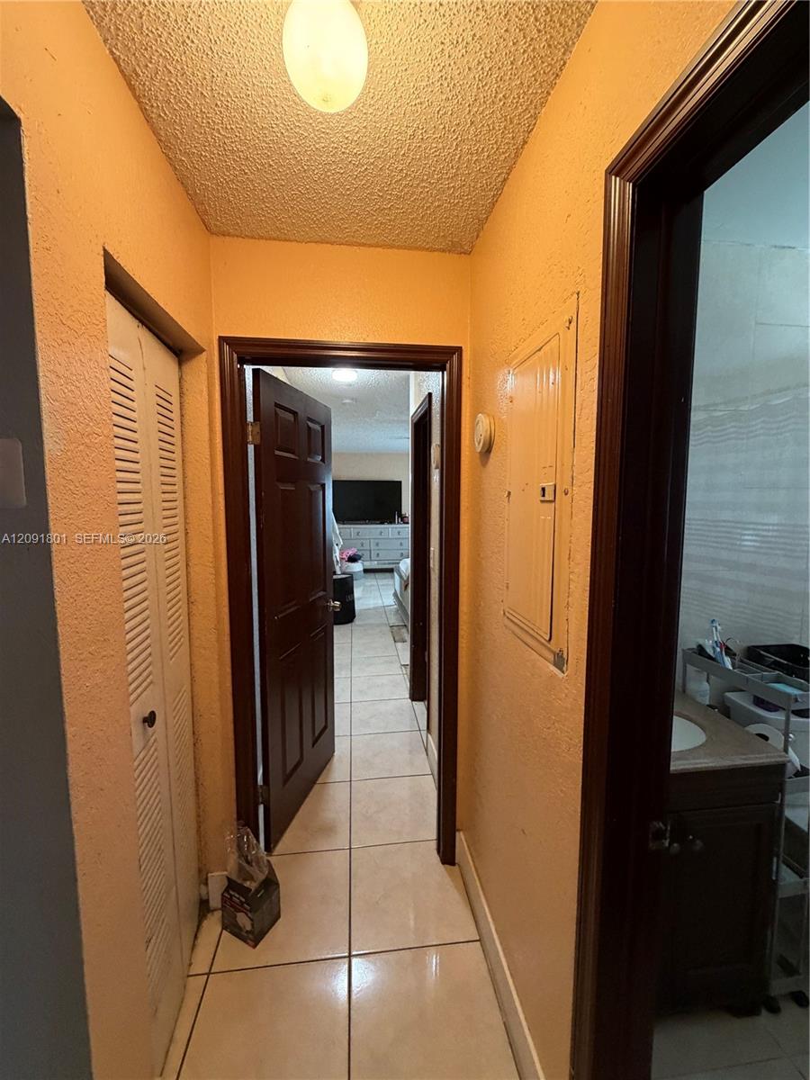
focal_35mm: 14
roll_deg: -1.5
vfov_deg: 102.1
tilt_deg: -6.5
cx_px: 405
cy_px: 540
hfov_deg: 85.7
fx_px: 437
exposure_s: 1/60
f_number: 2.2
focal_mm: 2.22
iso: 320
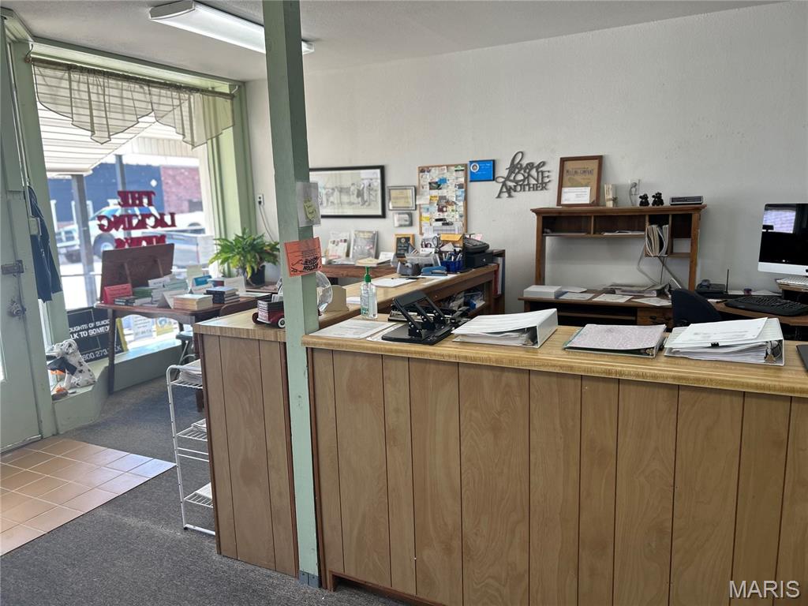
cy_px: 303
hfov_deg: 67.3
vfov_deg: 53.1
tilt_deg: -10.1
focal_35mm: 26
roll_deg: +2.0
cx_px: 404
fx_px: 607
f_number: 1.5
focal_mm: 5.7
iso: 40
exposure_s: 1/120
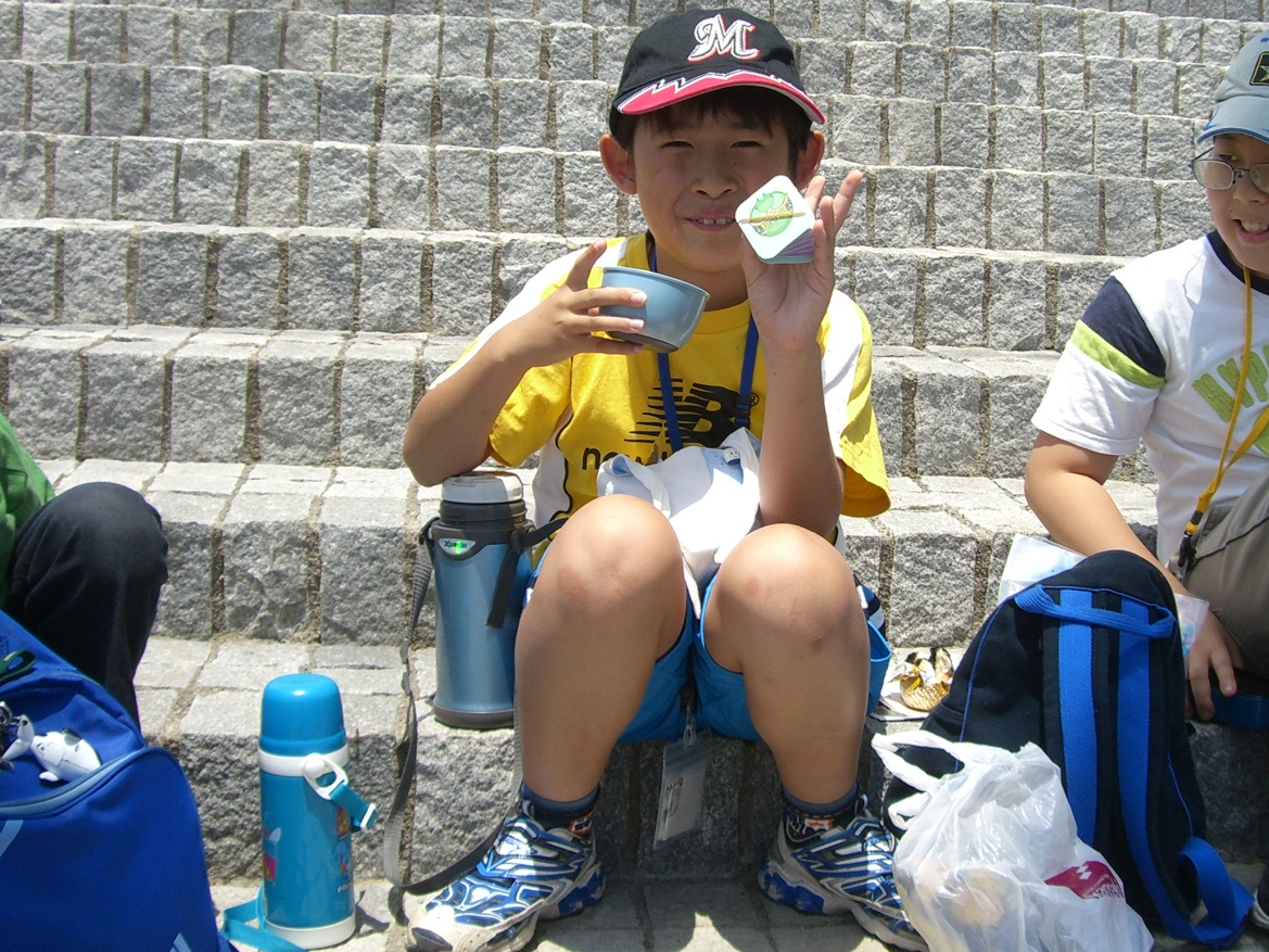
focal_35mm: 52
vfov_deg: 28.0
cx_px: 788
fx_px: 1906
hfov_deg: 36.6
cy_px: 369
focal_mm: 6.2
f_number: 4.3
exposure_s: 1/400
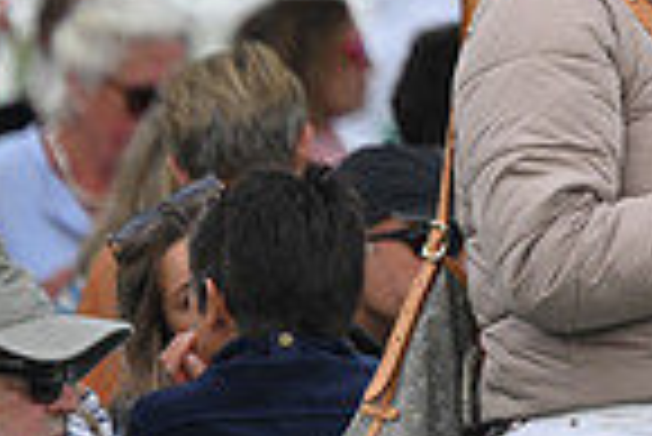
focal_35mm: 1596
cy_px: -389
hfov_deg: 1.3
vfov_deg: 0.9
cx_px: 1282
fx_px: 28934
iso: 720
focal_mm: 400
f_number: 5.6
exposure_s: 1/1250
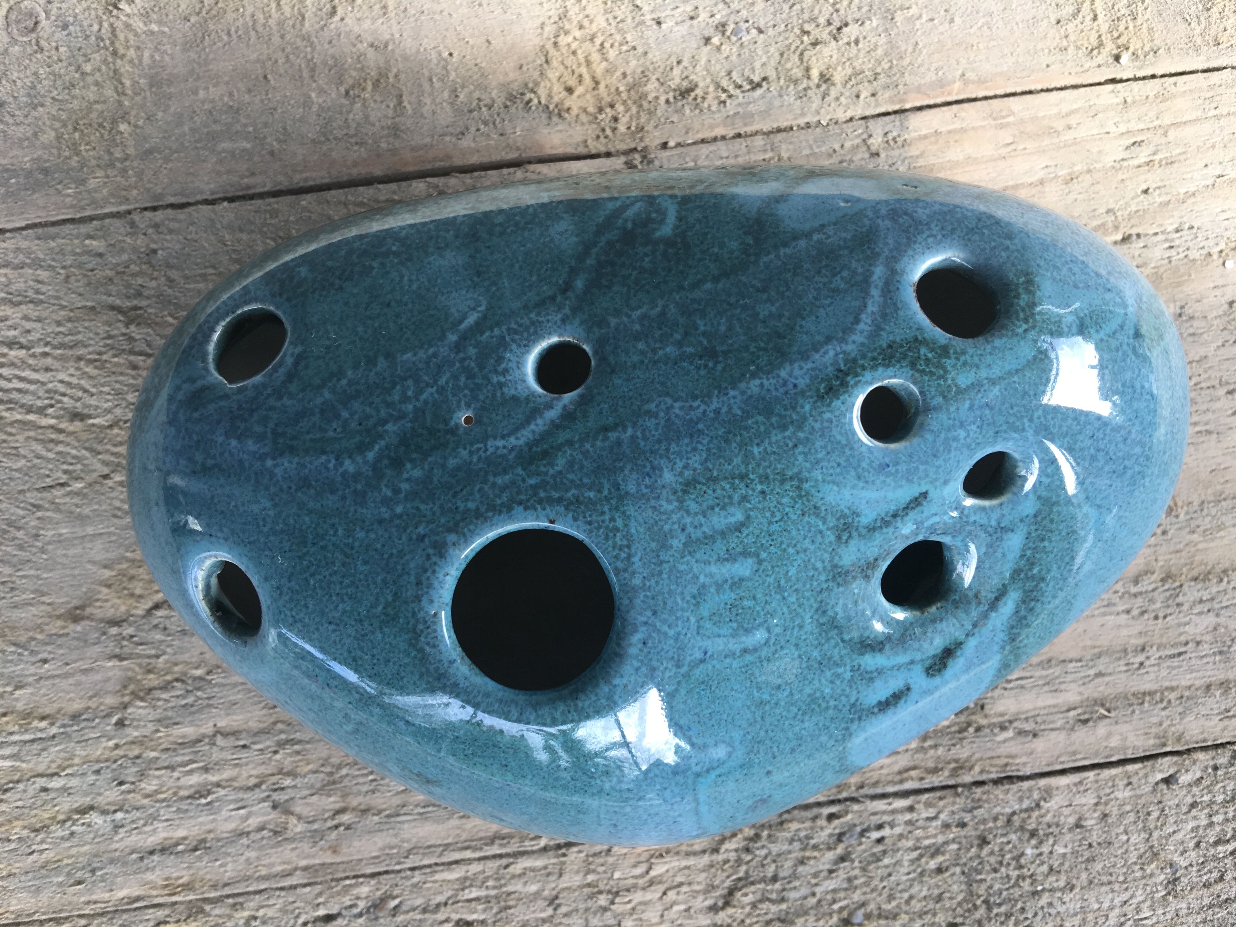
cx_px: 618
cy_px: 464
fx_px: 1035
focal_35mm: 29
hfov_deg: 61.7
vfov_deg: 48.2
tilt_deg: -86.7
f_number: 2.2
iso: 40
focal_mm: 4.15
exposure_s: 1/100
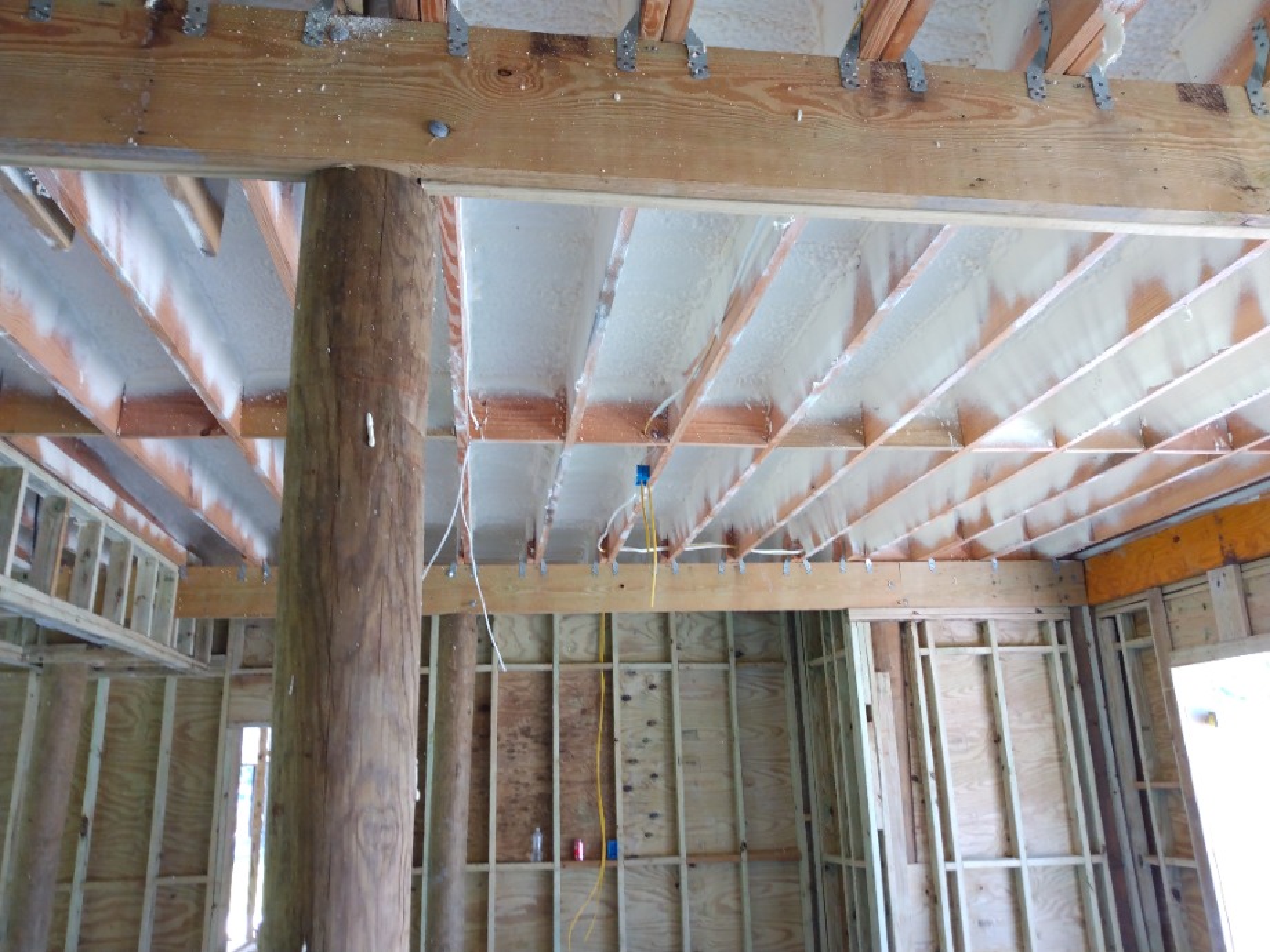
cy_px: 476
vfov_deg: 66.0
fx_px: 734
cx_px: 635
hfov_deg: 81.7
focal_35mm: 20
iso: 167
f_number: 2
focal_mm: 3.54
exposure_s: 1/60
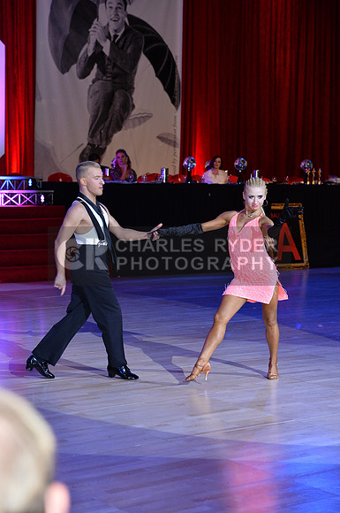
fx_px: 1222
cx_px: 170
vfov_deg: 23.7
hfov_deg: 15.8
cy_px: 256
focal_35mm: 86
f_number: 5
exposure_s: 1/250
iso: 2000
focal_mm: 86
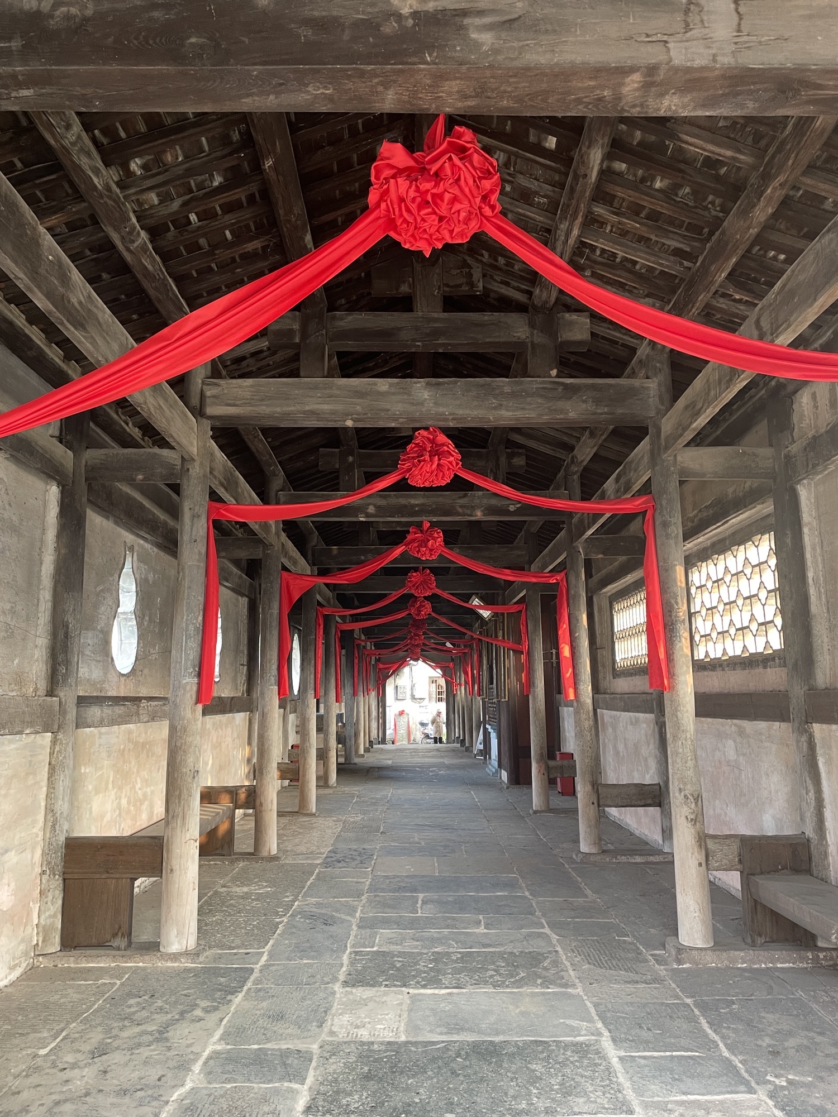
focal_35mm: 26
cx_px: 419
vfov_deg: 67.3
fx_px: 839
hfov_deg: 53.1
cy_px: 558
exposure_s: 1/60
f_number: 1.6
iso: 250
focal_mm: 4.2
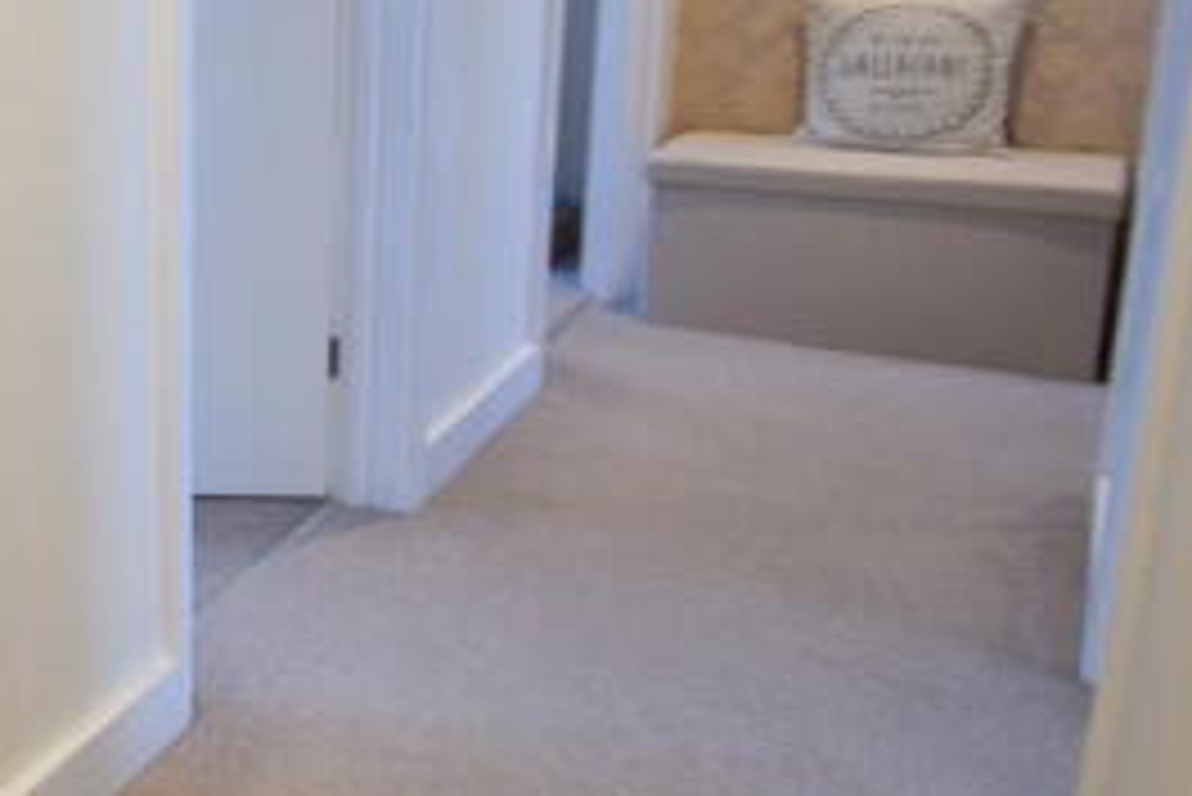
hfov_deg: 38.9
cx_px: -220
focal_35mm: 37
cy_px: 146
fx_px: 1226
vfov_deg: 34.7
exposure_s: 1/60
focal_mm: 10
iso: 1000
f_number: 3.5
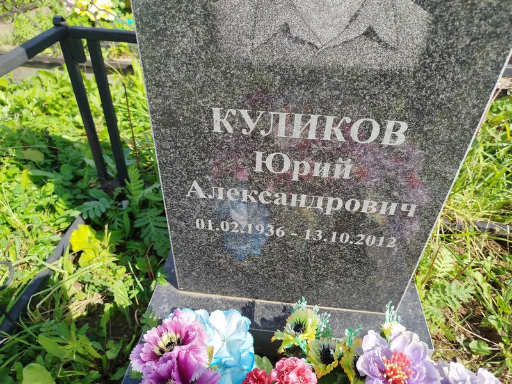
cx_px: 256
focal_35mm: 24
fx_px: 355
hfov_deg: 71.6
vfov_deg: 56.8
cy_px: 192
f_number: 1.7
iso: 50
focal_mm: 5.31
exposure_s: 1/589
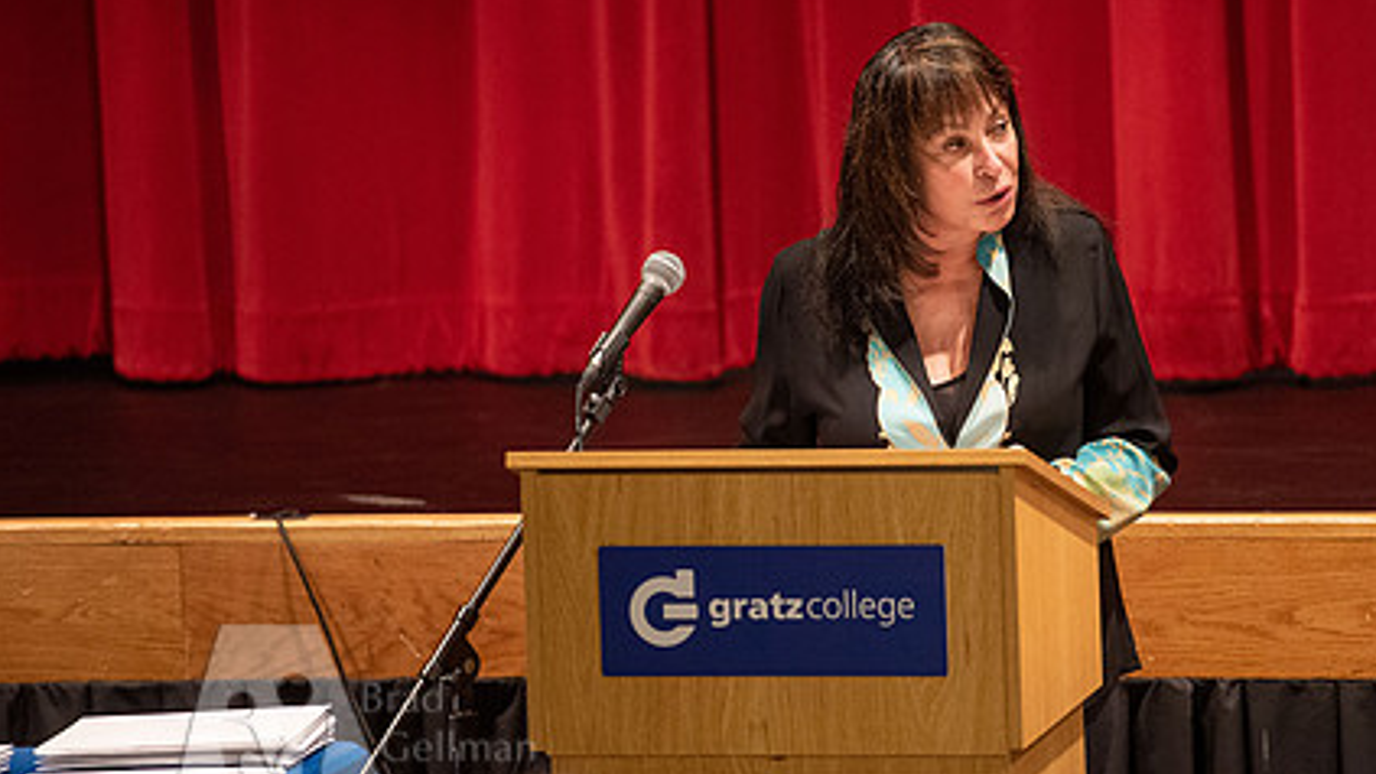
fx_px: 10472
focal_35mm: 287
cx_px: 901
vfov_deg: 4.2
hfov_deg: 7.5
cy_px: 369
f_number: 2.8
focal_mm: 200
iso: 2500
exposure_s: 1/80
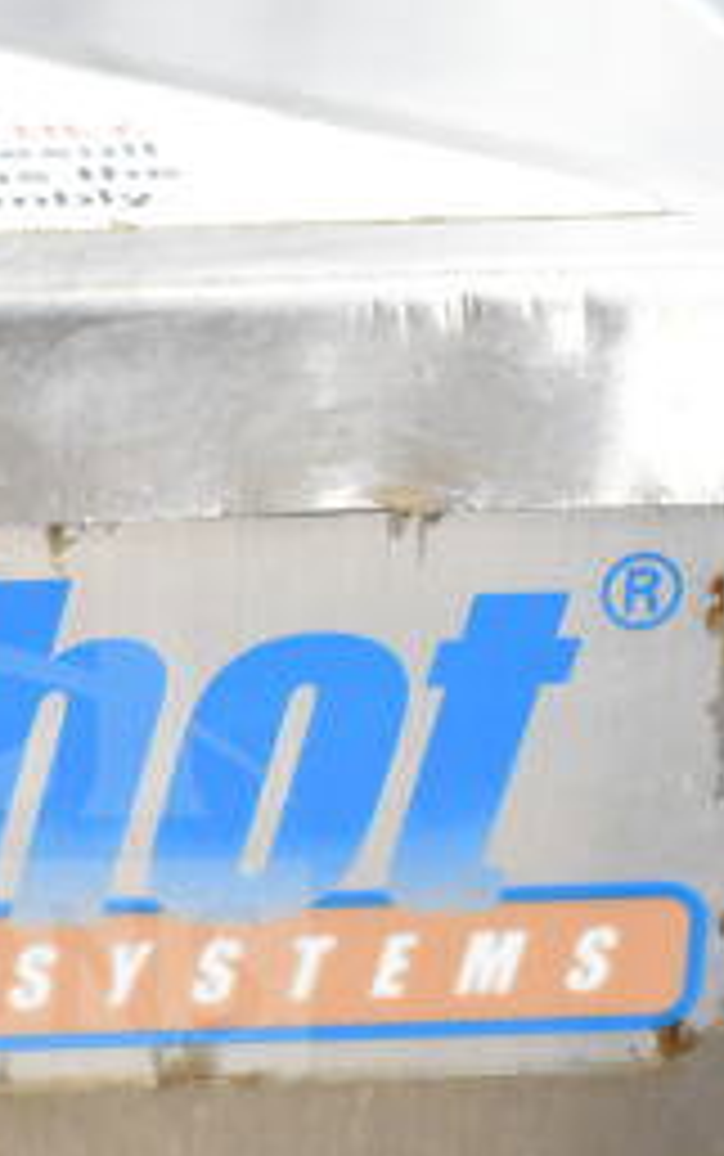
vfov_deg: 17.9
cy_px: 717
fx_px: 3656
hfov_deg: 11.1
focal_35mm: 116
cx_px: -198
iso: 1600
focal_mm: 32
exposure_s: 1/80
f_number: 4.5
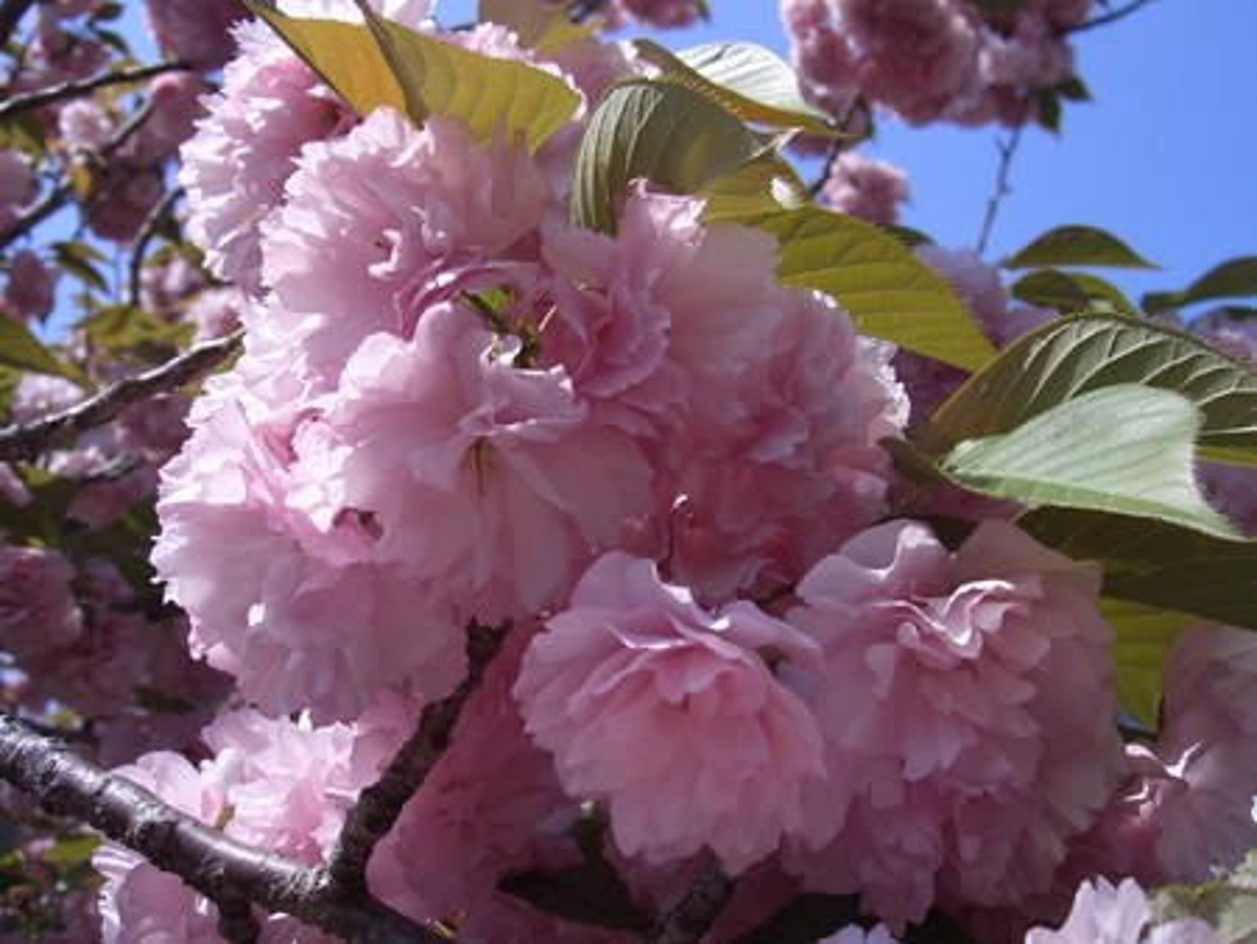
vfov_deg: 36.9
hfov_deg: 47.8
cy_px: 472
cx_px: 628
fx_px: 1417
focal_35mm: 39
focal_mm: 8
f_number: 4.8
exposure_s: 1/500
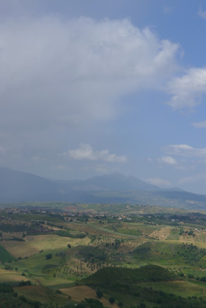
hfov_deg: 17.1
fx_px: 686
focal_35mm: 80
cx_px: 103
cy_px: 154
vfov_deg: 25.4
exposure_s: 1/800
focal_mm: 17.1
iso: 80
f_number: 5
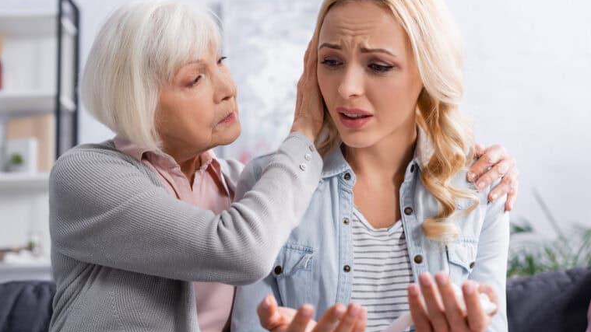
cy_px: 185
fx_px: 831
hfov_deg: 39.2
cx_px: 293
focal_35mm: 53
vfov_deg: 22.6
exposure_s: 1/200
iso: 80
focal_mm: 50
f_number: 4
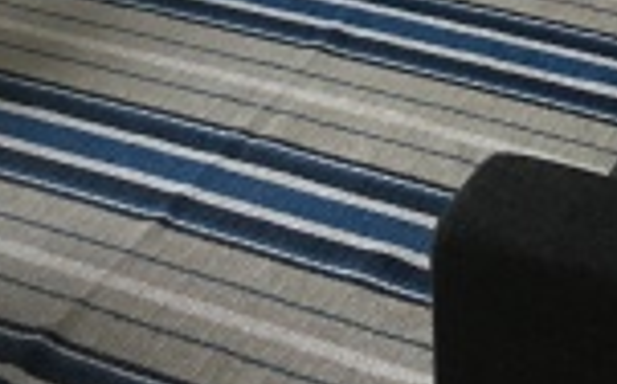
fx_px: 1881
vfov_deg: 10.6
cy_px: -417
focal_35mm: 112
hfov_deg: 18.6
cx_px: 345
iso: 160
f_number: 2.2
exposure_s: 1/33
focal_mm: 4.15
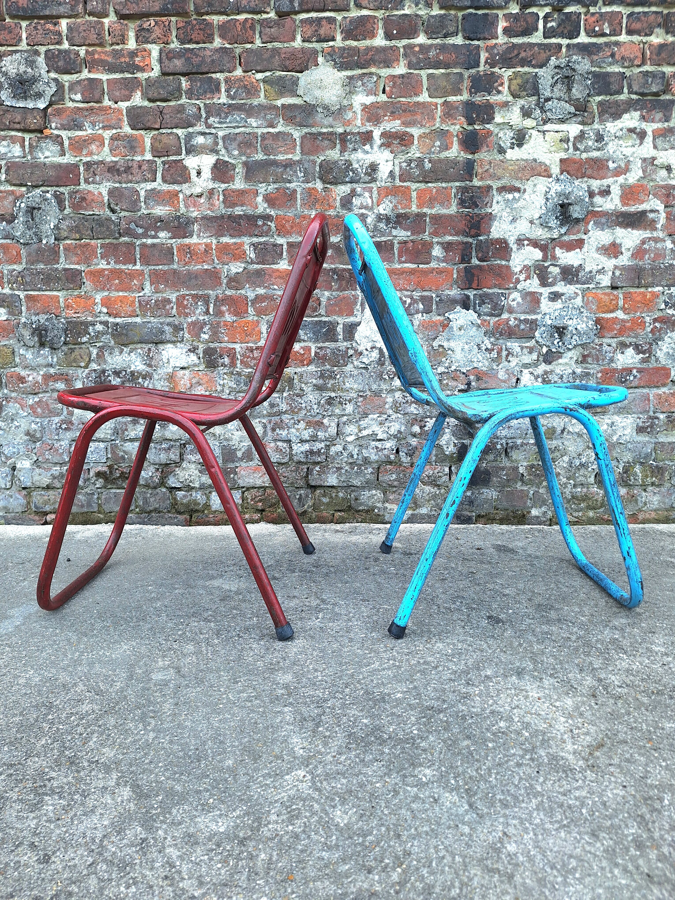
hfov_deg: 58.9
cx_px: 338
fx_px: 598
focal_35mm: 23
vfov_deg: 73.9
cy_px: 450
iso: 40
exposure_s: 1/161
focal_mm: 5.54
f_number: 1.8
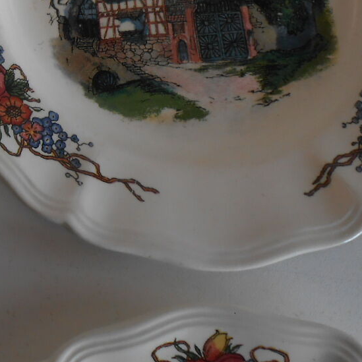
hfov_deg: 23.1
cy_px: -13
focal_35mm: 67
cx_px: -98
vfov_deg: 24.4
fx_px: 793
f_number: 3.5
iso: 80
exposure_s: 1/80
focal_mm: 4.6
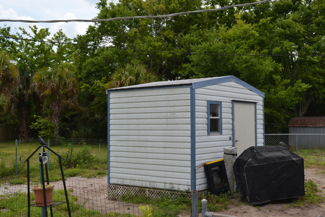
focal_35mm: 48
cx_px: 162
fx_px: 433
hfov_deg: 41.1
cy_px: 108
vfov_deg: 28.1
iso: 100
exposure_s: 1/200
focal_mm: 32
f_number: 9
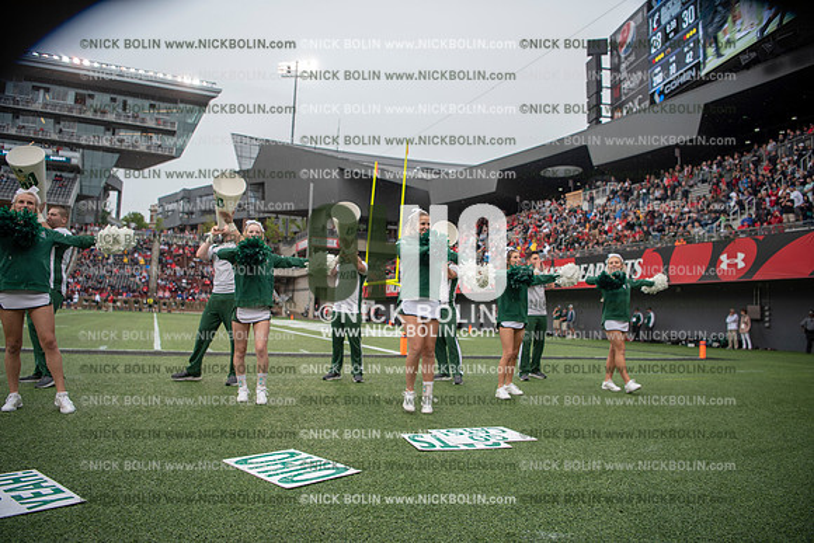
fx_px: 543
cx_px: 407
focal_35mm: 24
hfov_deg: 73.7
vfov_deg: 53.2
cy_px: 272
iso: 250
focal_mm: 24
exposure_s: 1/1000
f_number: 2.8
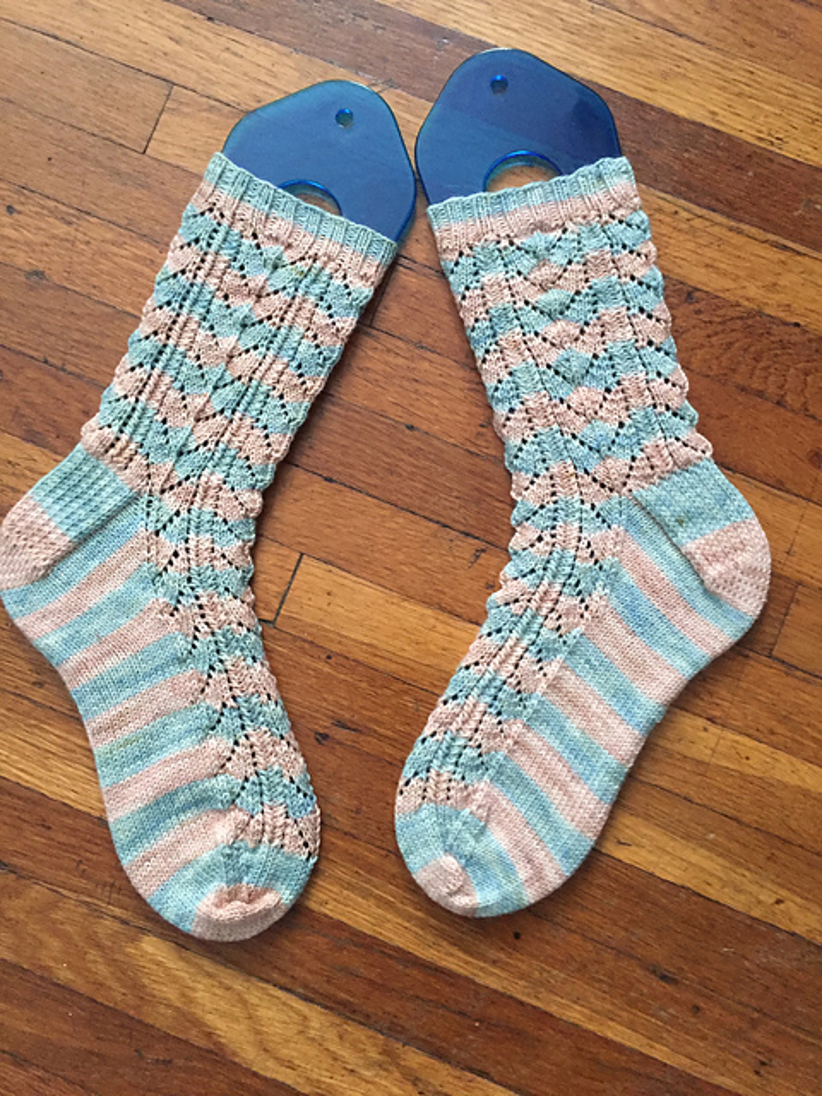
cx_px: 411
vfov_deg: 61.7
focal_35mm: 29
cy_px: 548
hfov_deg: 48.2
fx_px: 918
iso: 250
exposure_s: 1/15
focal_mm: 4.15
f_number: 2.2
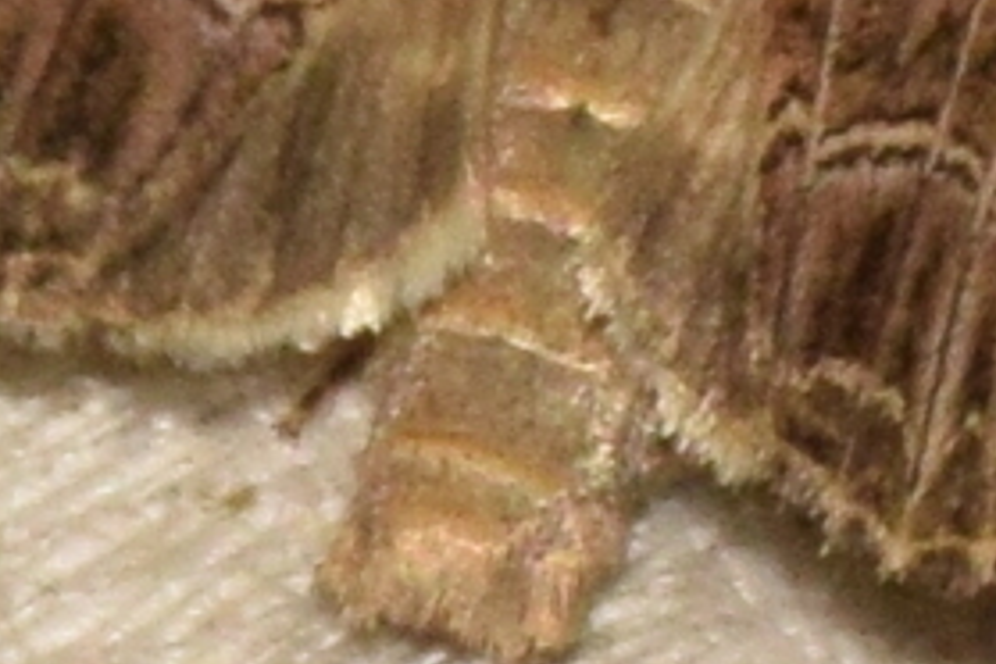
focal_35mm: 721
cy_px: -93
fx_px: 19946
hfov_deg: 2.9
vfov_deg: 1.9
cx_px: 591
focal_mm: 140
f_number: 16
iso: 800
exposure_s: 1/160
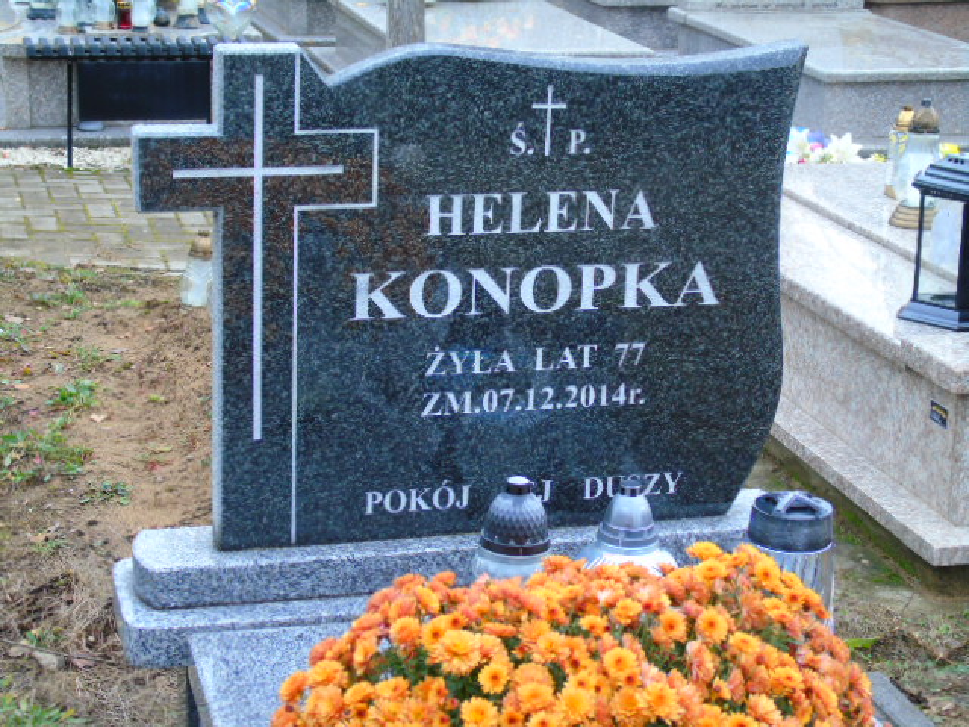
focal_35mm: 71
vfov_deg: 20.7
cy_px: 364
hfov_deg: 27.4
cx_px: 484
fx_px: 1987
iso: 160
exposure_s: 1/30
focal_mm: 13
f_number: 4.7
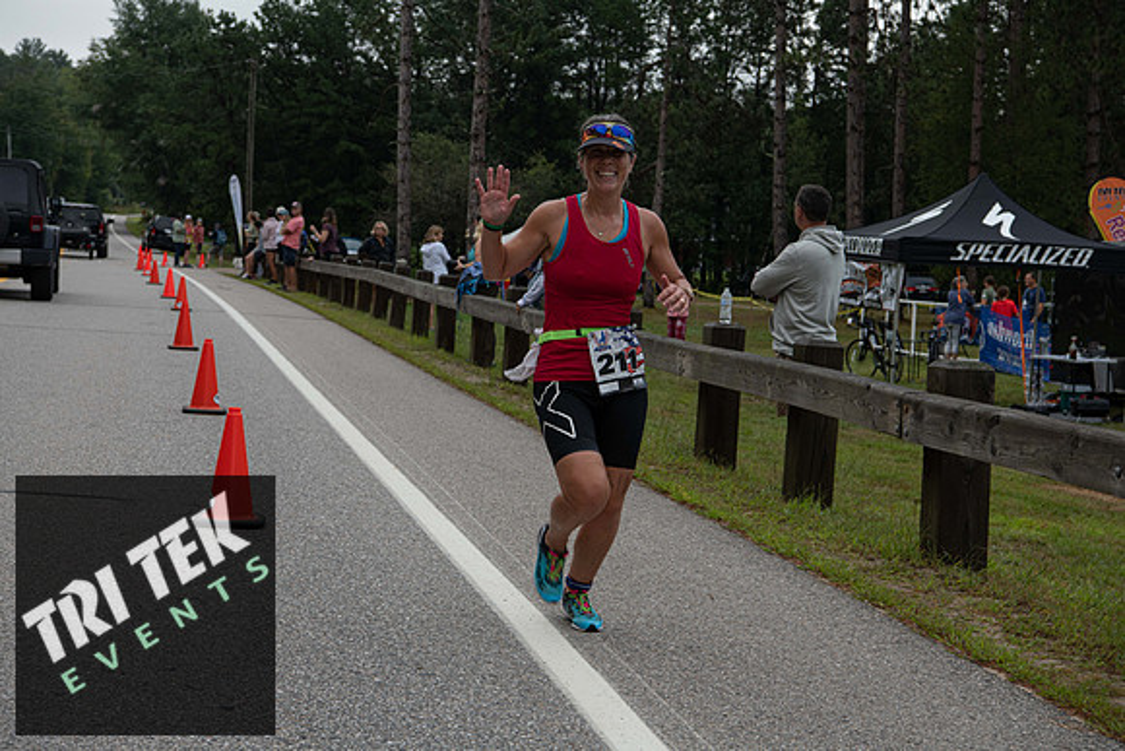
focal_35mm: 62
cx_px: 562
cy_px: 376
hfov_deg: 32.4
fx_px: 1938
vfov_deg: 21.9
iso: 200
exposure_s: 1/250
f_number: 8
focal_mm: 62
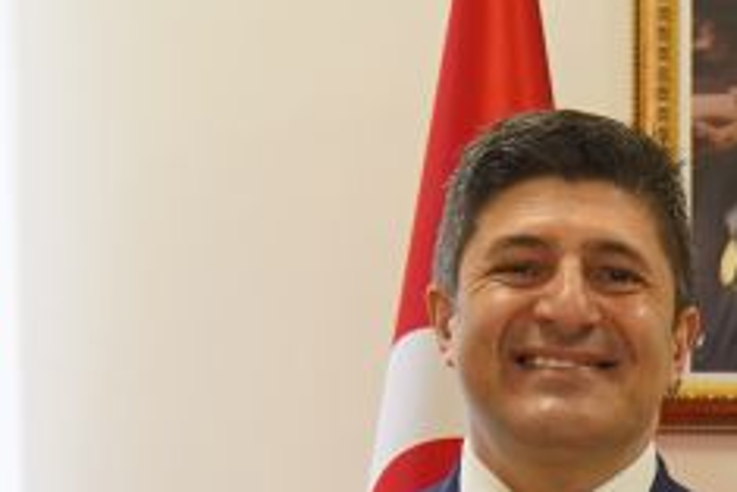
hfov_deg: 10.1
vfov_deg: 6.6
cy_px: 1134
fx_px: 4056
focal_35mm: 198
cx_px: 1060
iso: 320
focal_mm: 31
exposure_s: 1/30
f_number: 3.2
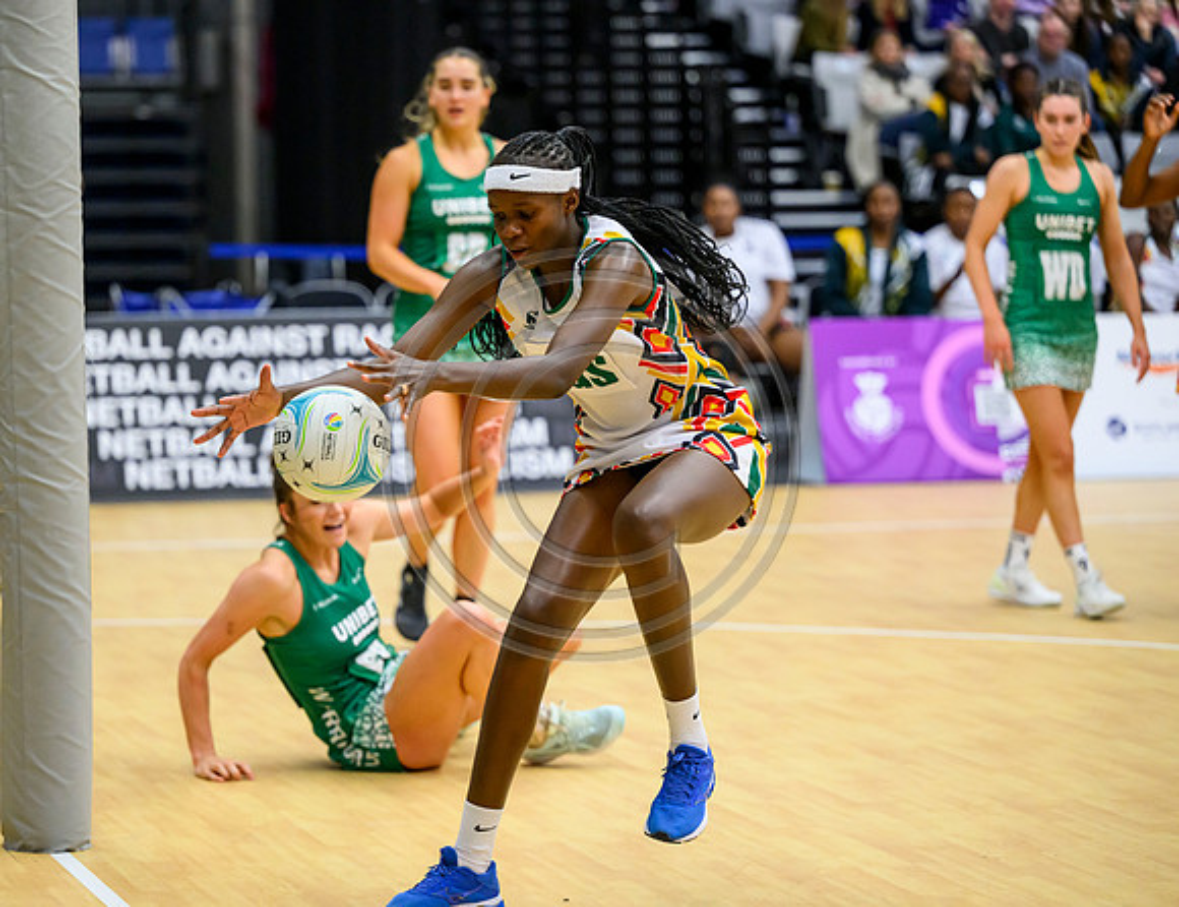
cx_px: 498
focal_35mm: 138
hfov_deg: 14.2
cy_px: 454
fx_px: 4727
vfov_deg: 11.0
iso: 4000
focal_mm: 125
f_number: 2.8
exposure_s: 1/1000
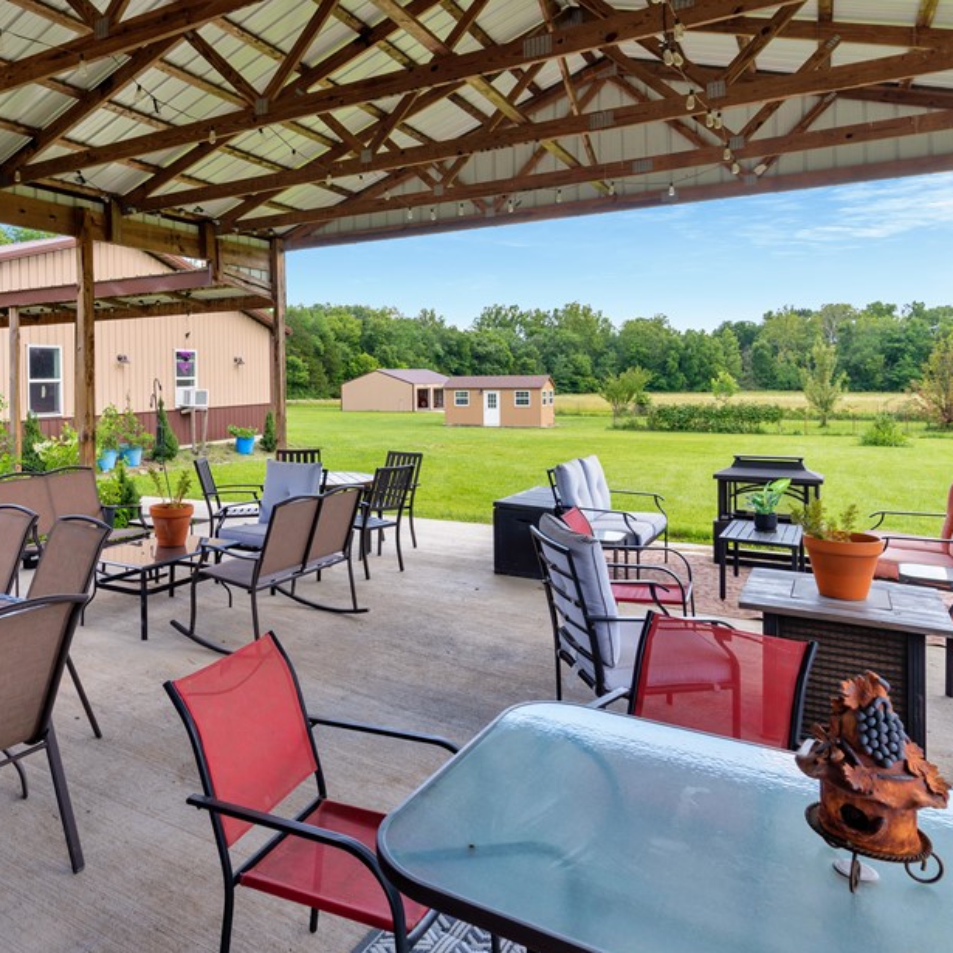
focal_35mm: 24
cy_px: 412
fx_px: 748
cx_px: 305
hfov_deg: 63.1
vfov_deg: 64.8
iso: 100
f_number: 7.1
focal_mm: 16
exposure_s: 1/30
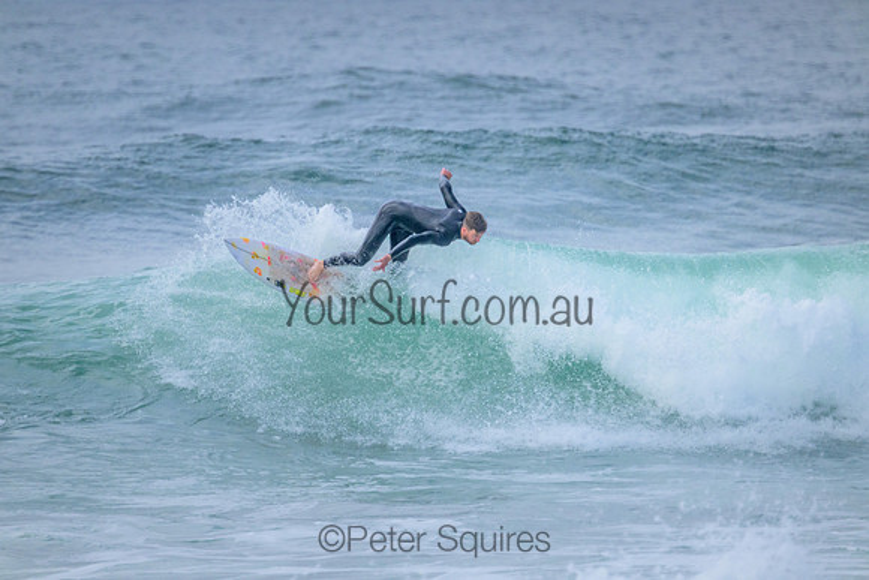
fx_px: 19315
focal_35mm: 800
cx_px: 434
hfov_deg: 2.6
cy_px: 290
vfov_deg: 1.7
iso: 2200
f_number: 11
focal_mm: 800
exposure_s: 1/1250
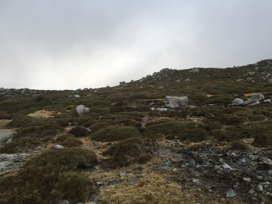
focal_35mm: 29
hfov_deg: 61.7
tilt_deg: -2.5
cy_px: 102
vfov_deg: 48.2
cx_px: 136
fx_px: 228
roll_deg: -1.8
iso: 50
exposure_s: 1/100
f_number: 2.2
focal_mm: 4.15
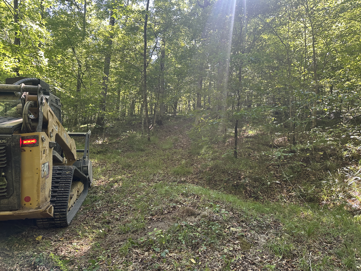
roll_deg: -3.8
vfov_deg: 56.8
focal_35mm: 24
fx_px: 250
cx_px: 180
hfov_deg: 71.6
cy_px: 136
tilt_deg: +7.8
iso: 125
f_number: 1.78
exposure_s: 1/121
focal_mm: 6.86
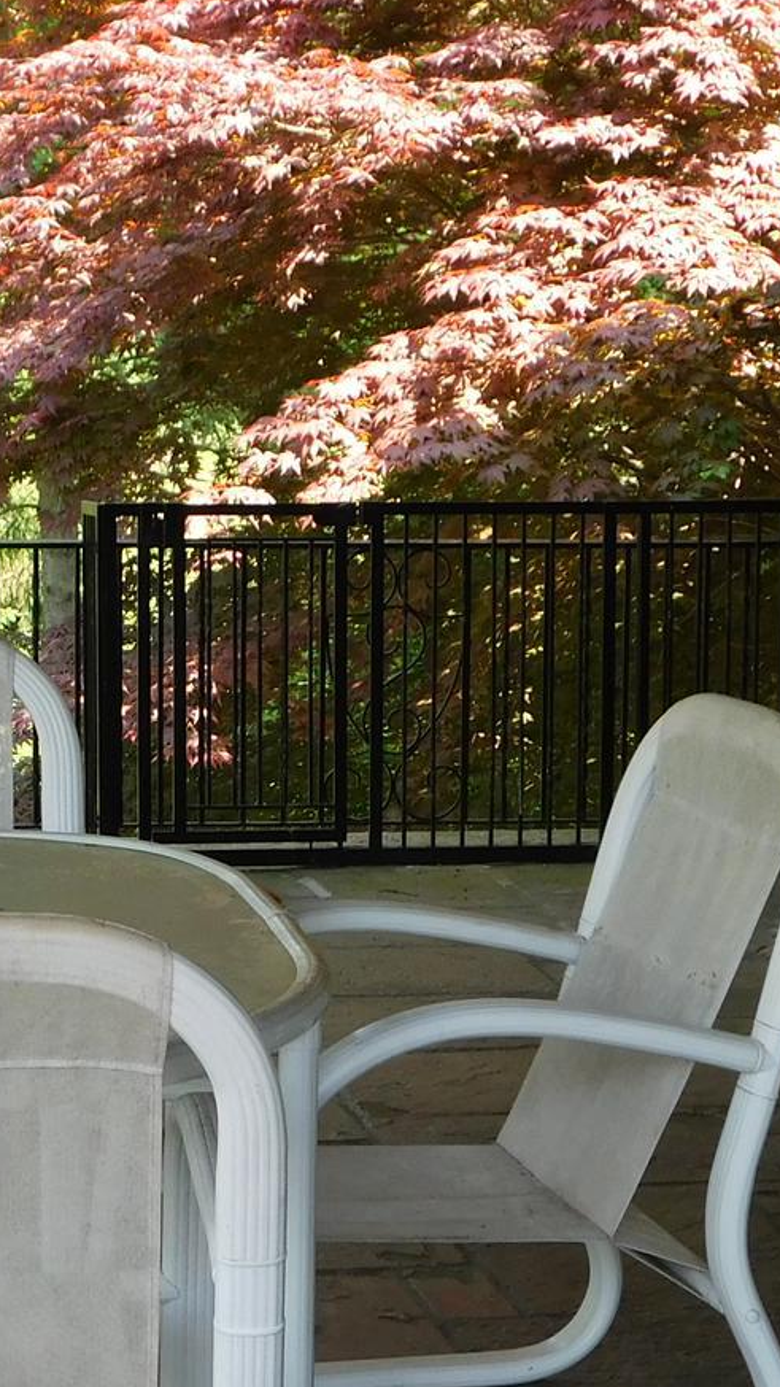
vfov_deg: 23.2
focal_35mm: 92
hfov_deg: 13.0
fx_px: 3383
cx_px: -16
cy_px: 726
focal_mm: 6.3
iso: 125
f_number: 3.5
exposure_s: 1/125
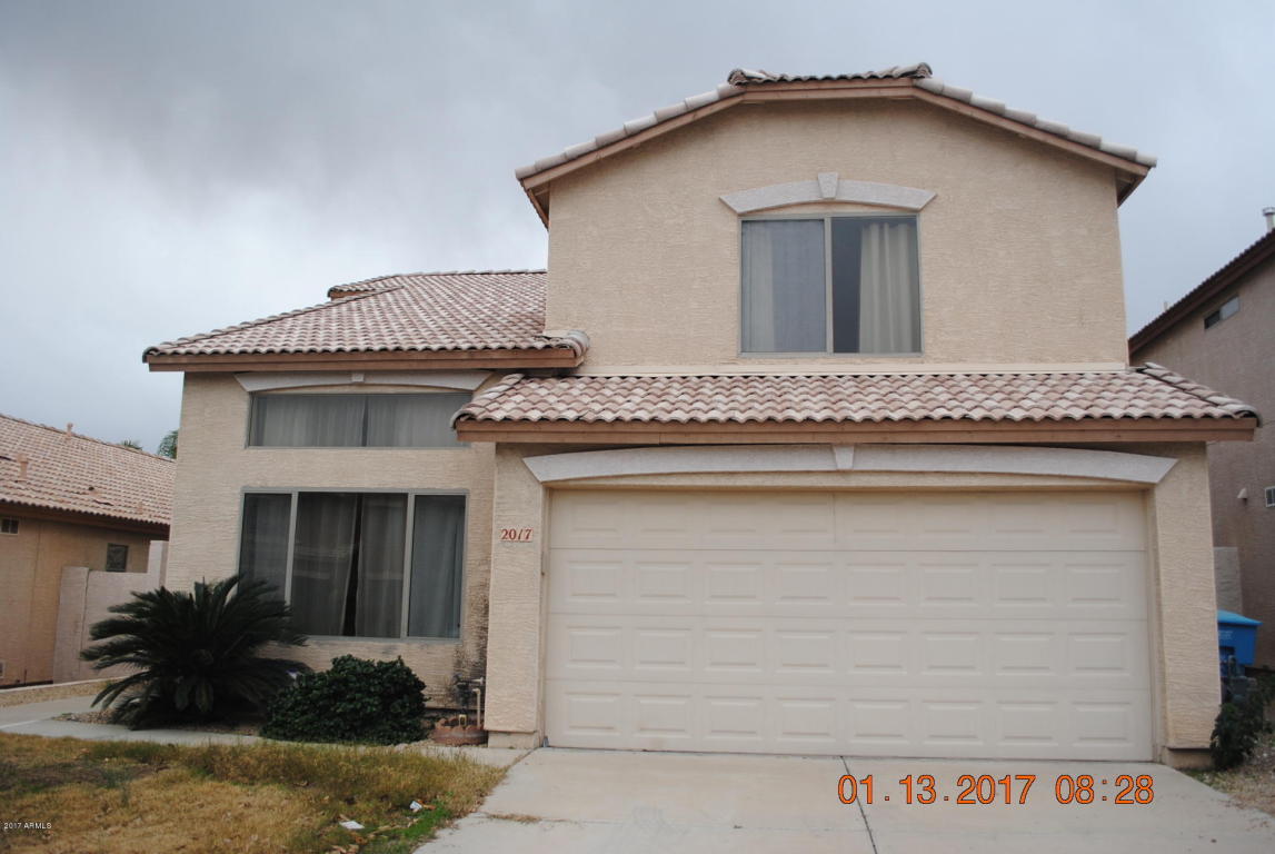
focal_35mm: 27
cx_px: 638
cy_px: 427
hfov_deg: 67.3
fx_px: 957
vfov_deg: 48.1
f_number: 4.5
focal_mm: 18
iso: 200
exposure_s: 1/80
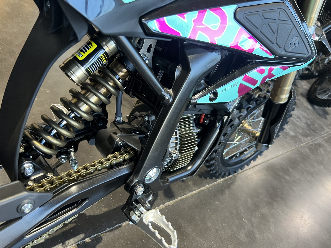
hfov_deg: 67.3
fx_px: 249
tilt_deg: -35.0
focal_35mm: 26
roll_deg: -29.0
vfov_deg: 53.1
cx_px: 166
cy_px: 124
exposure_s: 1/60
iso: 250
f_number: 1.5
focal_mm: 5.7
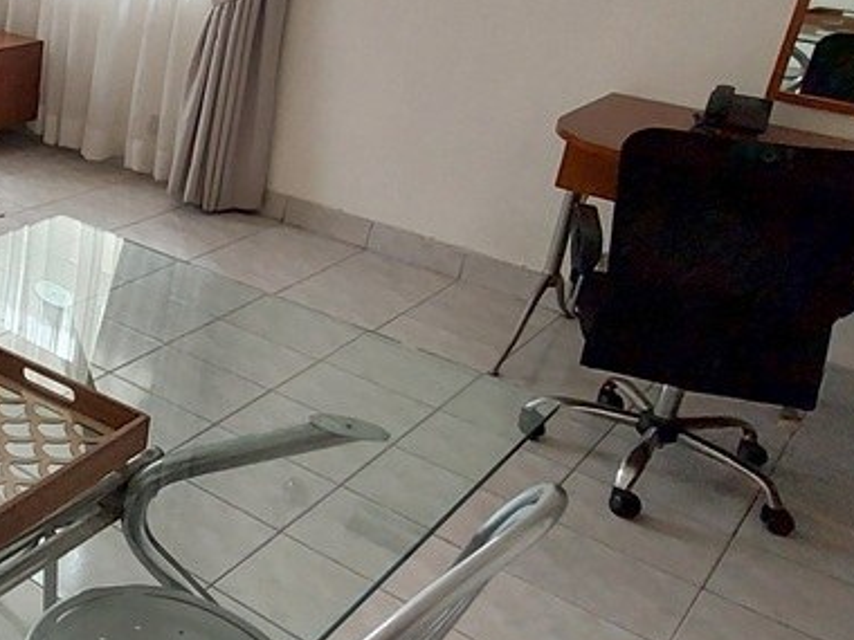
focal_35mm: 41
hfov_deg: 37.6
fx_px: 1011
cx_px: -103
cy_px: 240
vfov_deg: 35.0
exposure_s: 1/50
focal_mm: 1.74
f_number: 2.2
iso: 160
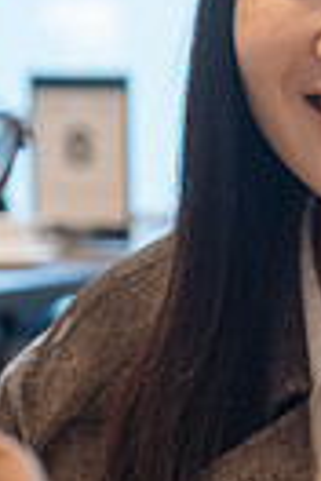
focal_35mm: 232
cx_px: 332
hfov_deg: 5.9
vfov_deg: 8.9
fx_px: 3103
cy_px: 302
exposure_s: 1/250
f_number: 3.2
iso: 1600
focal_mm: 45.5
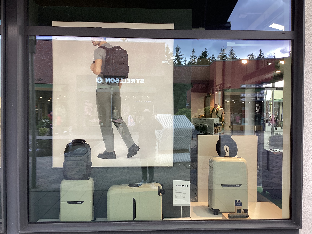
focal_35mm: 31
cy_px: 117
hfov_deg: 58.4
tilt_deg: -1.3
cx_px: 156
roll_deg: -0.7
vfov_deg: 45.4
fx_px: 279
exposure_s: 1/100
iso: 40
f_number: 2.4
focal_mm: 3.3
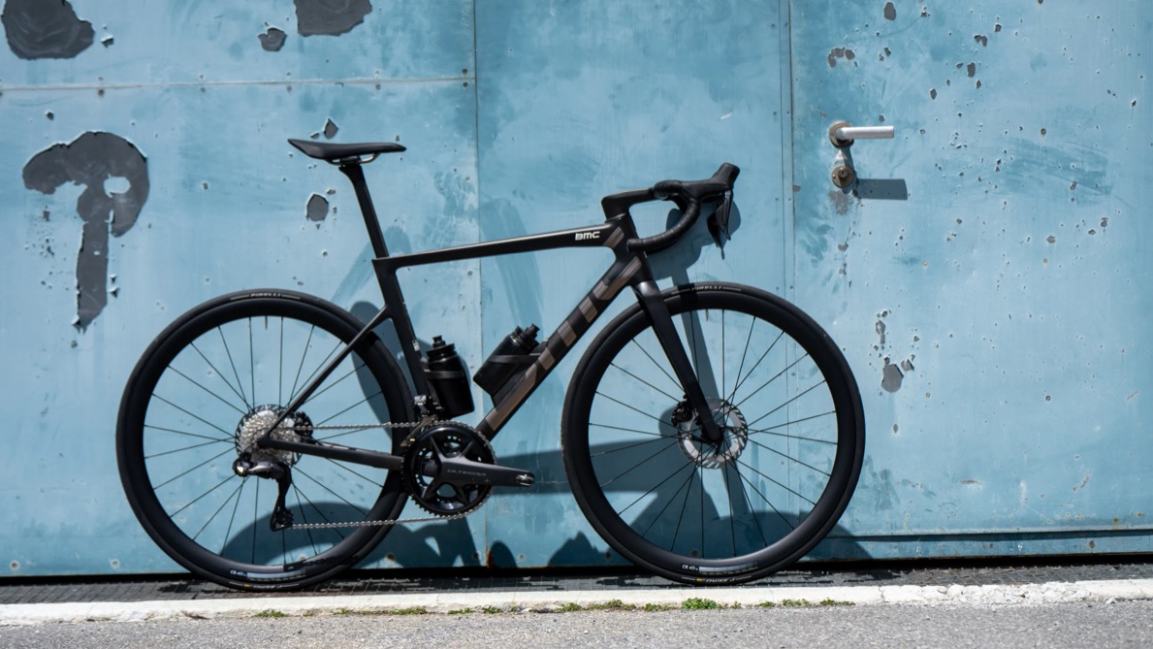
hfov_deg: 19.3
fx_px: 3394
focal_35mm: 111
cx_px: 579
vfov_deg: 10.9
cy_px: 310
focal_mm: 105
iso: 100
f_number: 2.8
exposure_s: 1/2500
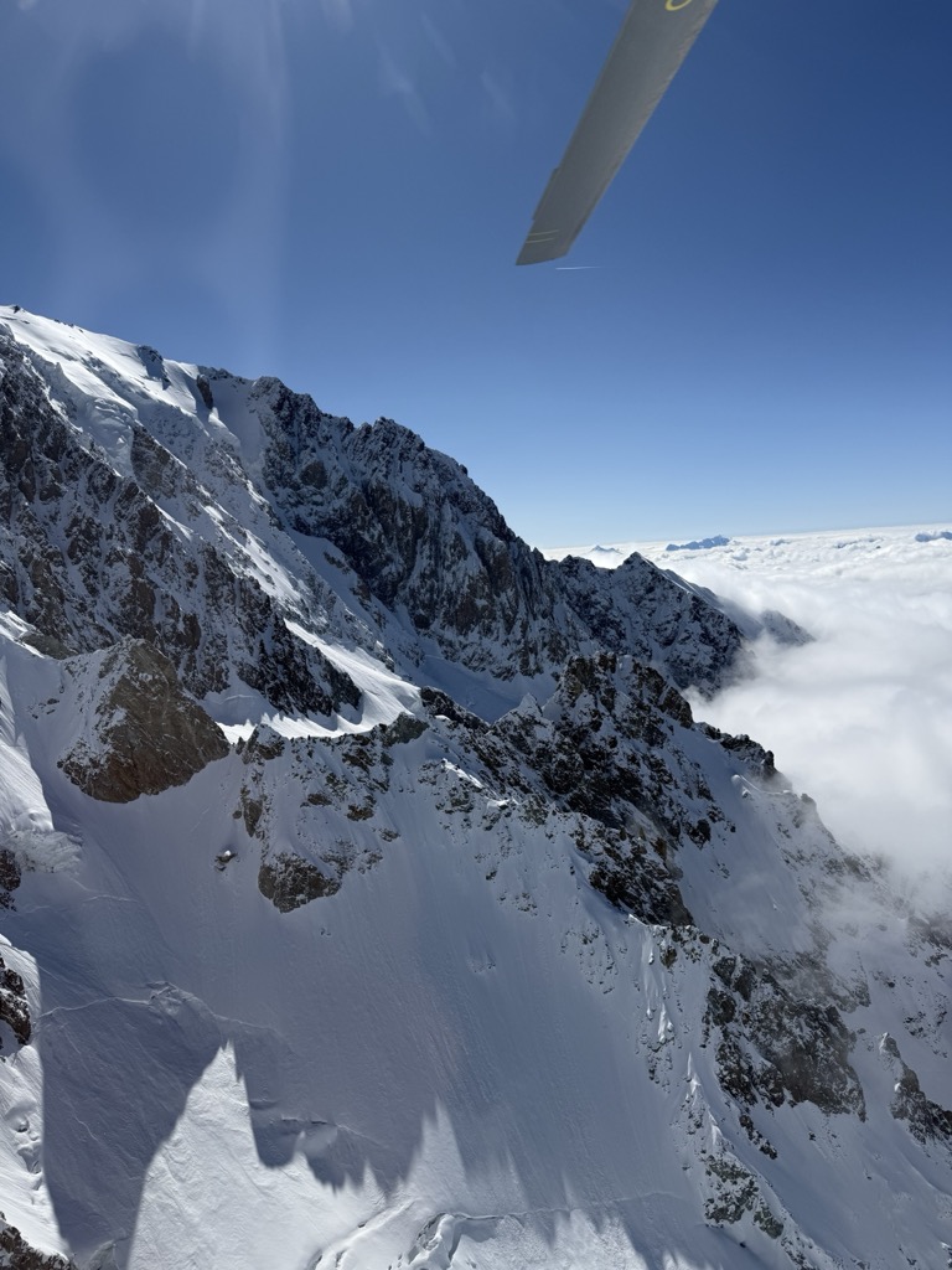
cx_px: 476
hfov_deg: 56.8
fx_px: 880
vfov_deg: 71.6
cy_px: 635
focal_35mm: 24
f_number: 1.78
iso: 80
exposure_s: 1/14286
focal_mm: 6.76
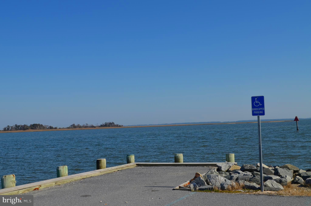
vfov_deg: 27.9
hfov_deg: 41.2
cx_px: 156
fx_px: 414
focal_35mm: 48
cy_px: 103
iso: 100
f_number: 9
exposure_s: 1/320
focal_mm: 32
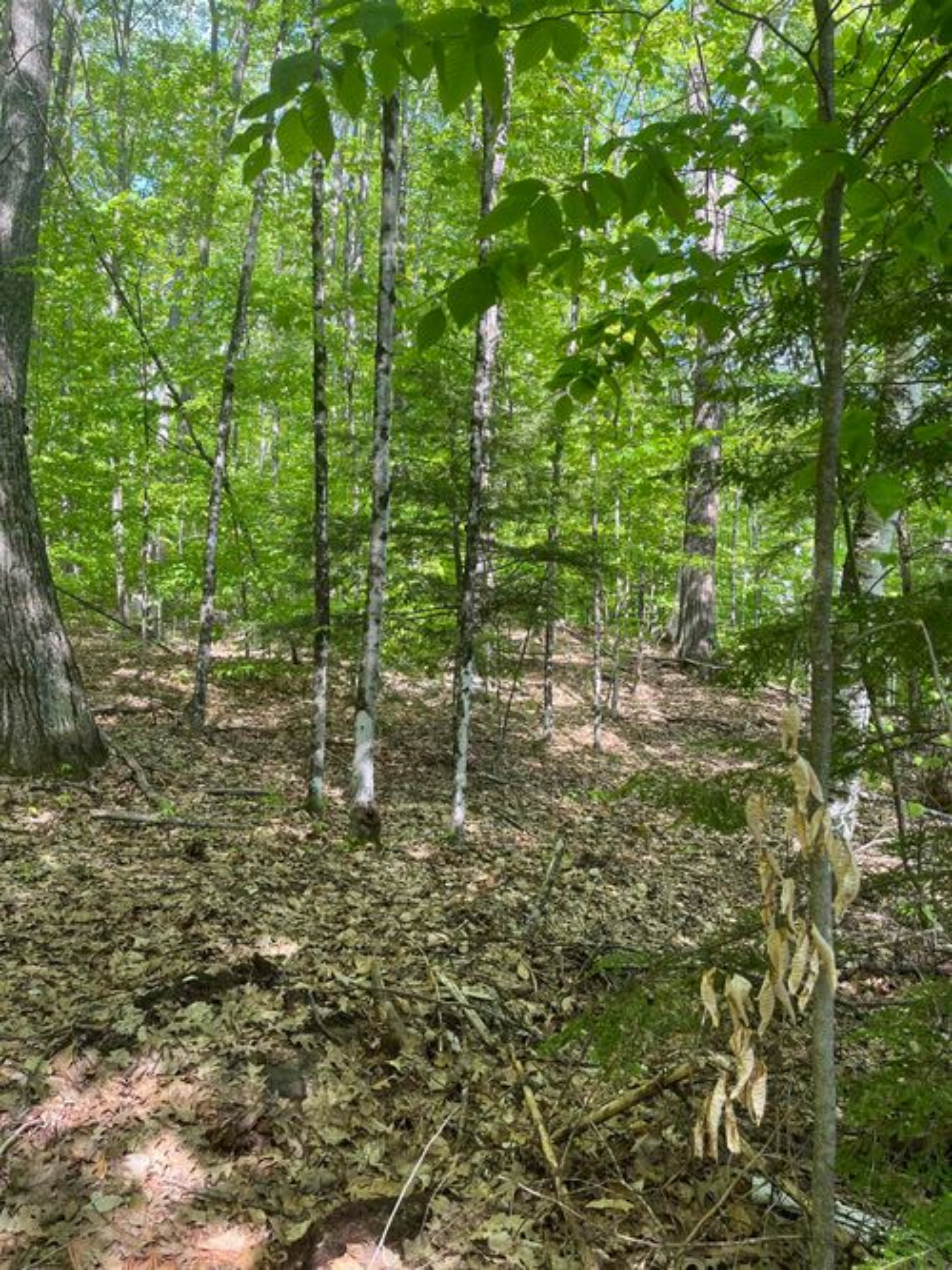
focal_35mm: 26
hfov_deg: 53.0
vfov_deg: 67.3
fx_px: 954
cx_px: 476
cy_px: 635
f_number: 1.6
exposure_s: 1/178
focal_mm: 5.1
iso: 40
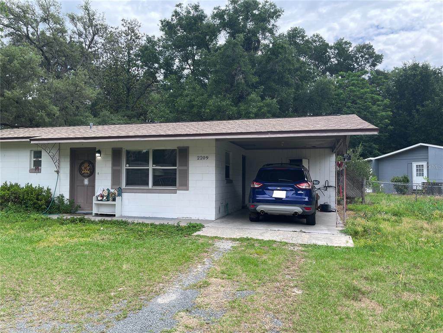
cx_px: 222
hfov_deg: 67.3
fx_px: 333
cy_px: 166
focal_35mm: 26
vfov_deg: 53.1
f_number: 1.6
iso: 32
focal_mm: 4.2
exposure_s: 1/1208
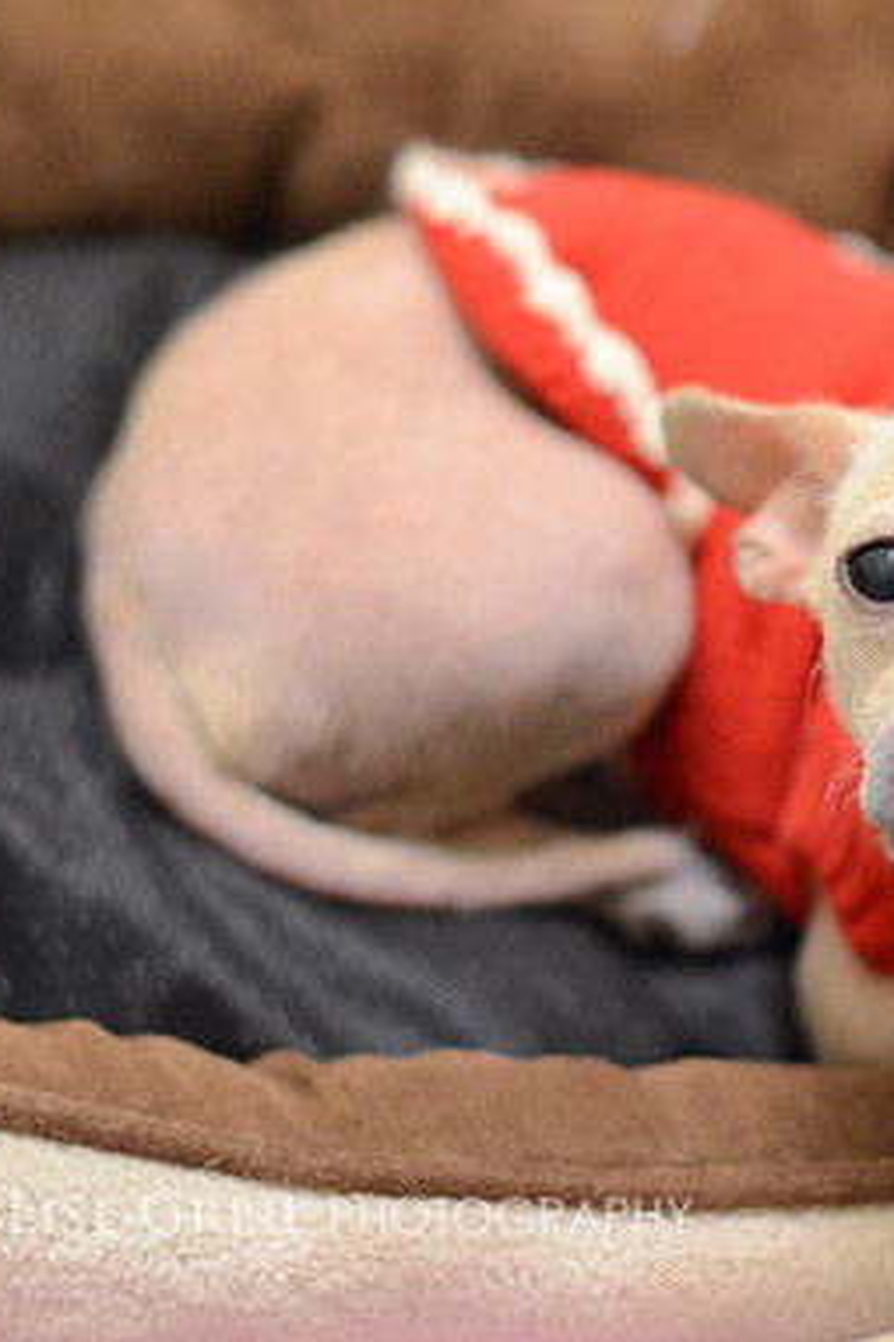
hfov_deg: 11.9
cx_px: 915
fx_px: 4246
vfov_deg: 17.9
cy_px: 669
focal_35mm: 114
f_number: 2
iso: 2000
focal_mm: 50
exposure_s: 1/250
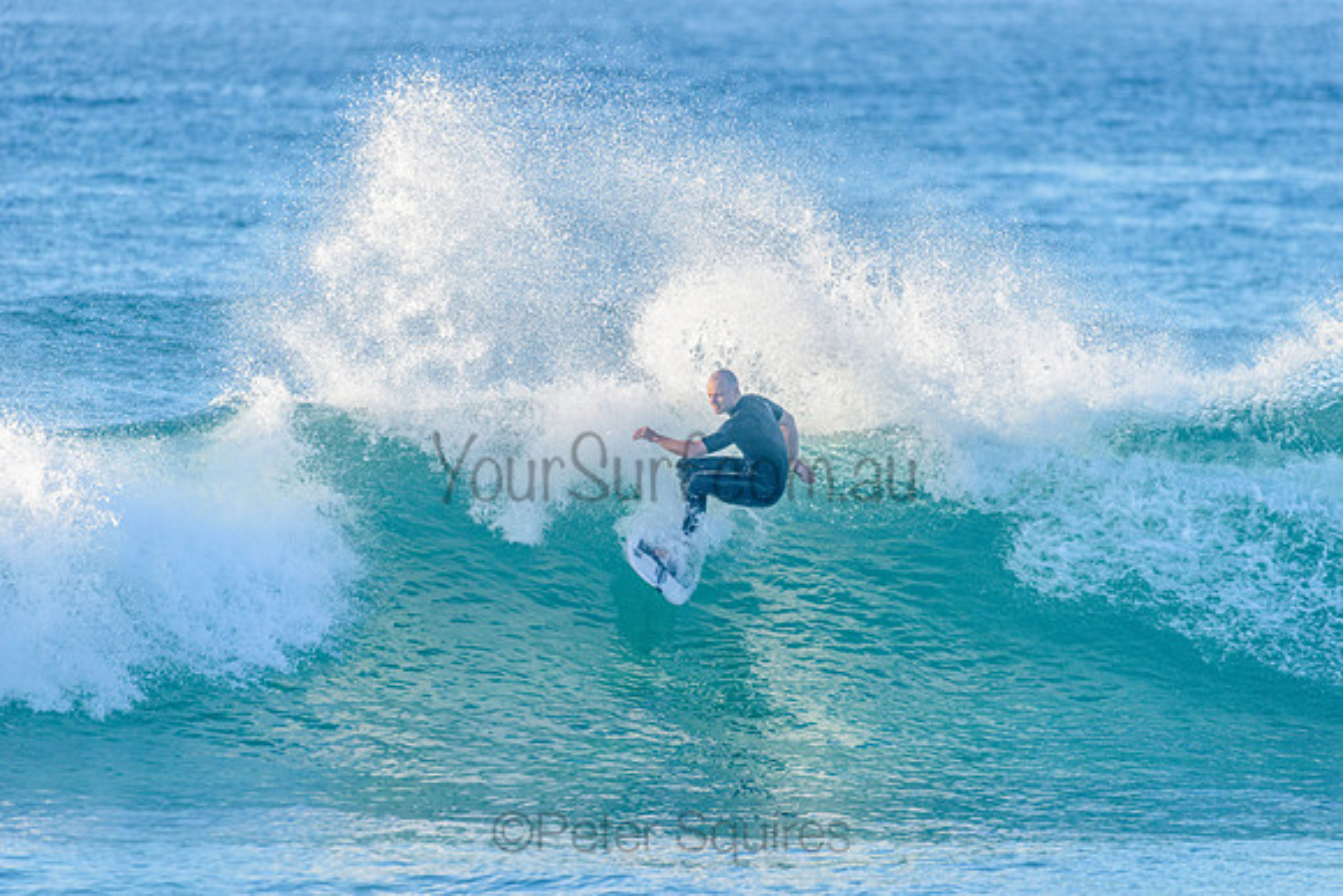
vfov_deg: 2.8
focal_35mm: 500
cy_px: 448
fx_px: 18656
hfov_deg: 4.1
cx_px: 672
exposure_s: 1/2000
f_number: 5.6
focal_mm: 500
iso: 640
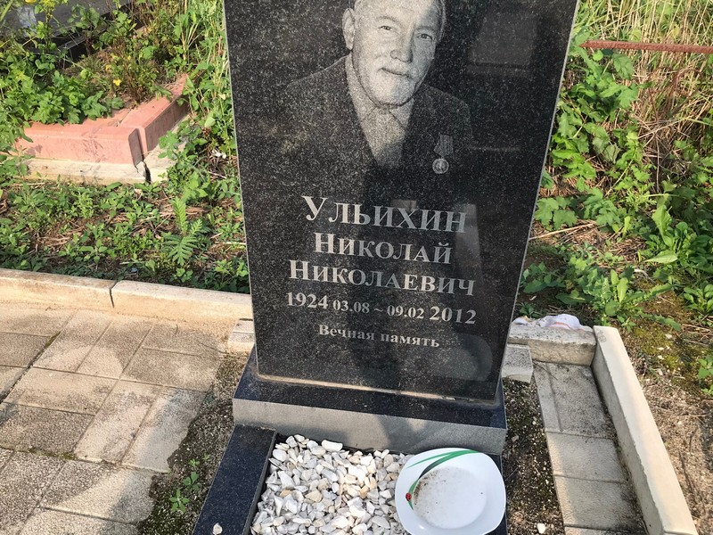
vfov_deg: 49.7
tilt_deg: -35.1
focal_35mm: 28
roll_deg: -1.4
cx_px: 356
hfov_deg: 63.4
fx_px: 577
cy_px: 268
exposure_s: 1/825
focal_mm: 3.99
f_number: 1.8
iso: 20
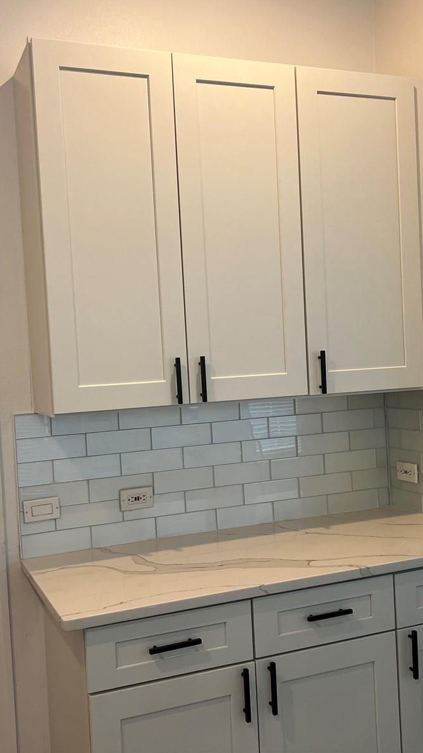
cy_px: 375
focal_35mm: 38
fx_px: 758
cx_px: 198
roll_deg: +2.1
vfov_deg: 52.8
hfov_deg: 31.2
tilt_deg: -0.7
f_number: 1.5
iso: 125
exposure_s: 1/120
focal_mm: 5.7
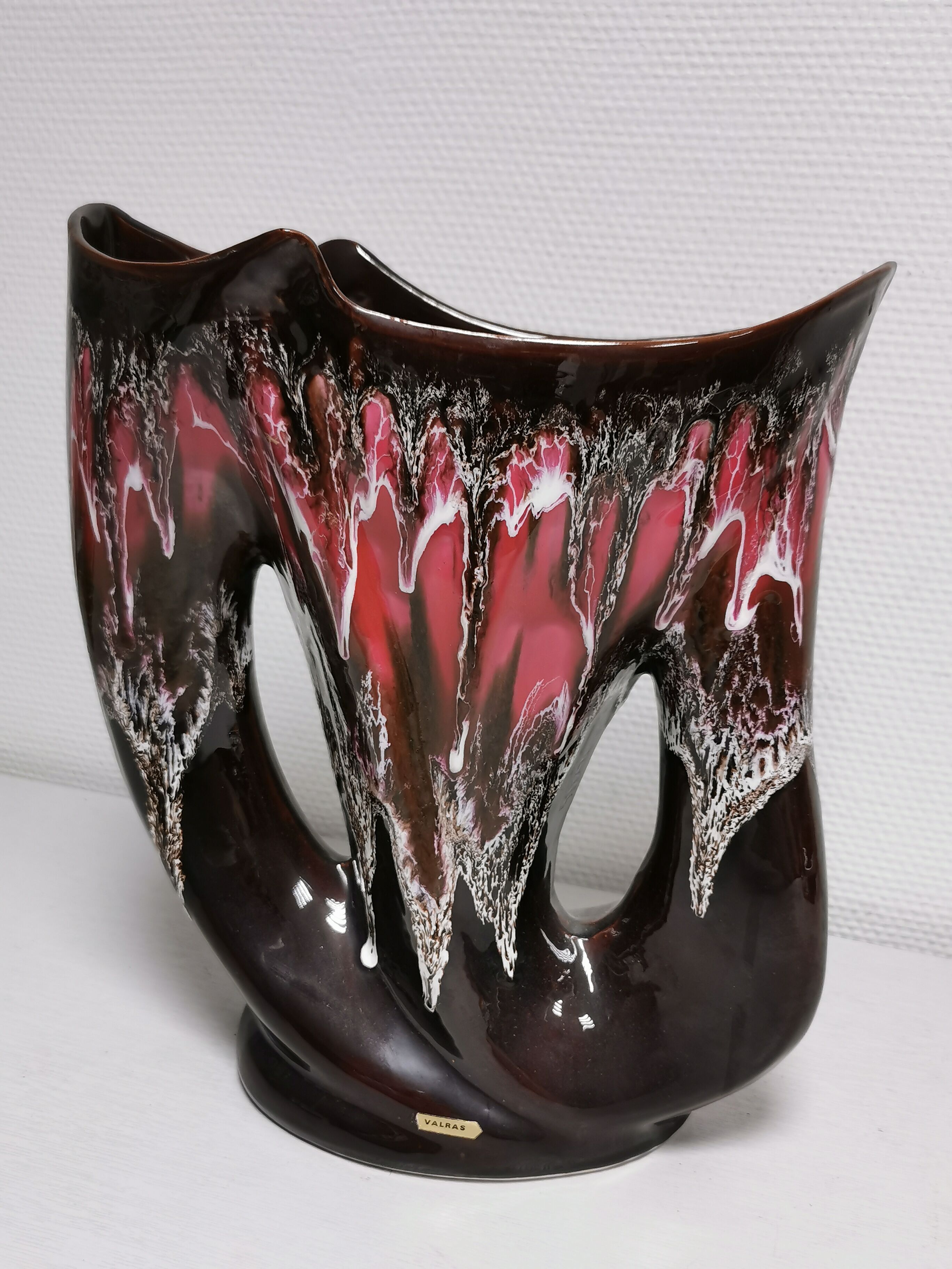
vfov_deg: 54.0
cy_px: 634
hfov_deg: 41.8
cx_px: 476
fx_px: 1247
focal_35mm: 34
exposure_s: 1/50
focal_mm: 5.58
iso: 125
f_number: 1.8
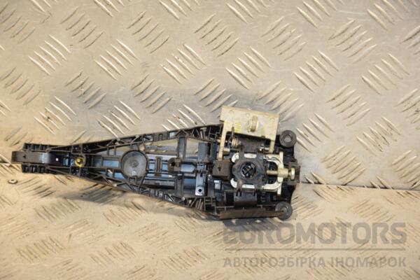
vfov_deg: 13.0
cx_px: 210
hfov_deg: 19.5
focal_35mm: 105
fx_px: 1225
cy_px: 140
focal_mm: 70
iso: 800
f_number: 5.3
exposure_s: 1/200
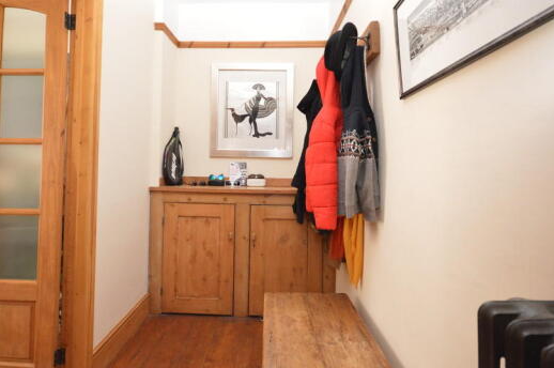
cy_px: 165
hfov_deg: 86.9
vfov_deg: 64.3
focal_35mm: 19
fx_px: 292
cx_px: 264
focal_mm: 10
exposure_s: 1/60
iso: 1800
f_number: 4
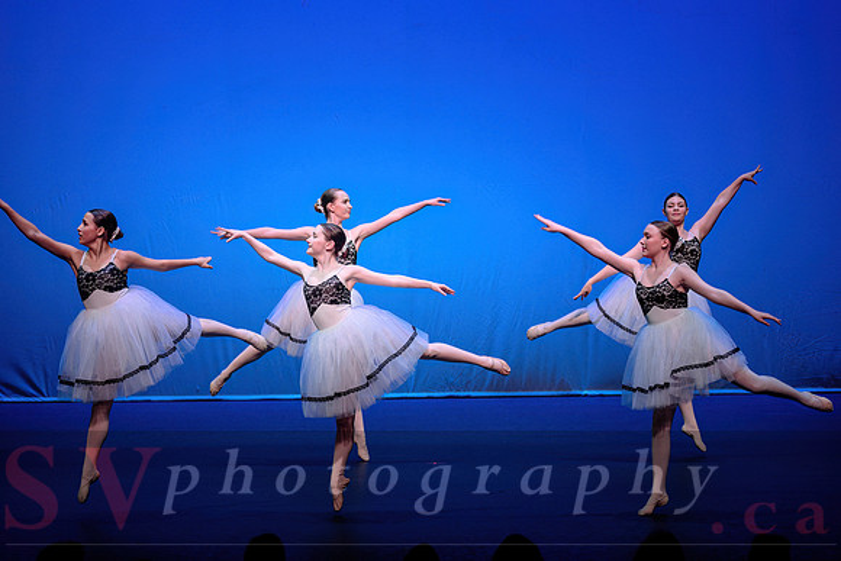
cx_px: 434
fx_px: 2654
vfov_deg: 12.1
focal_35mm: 114
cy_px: 271
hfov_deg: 18.0
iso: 1250
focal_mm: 110
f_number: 2.8
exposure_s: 1/400
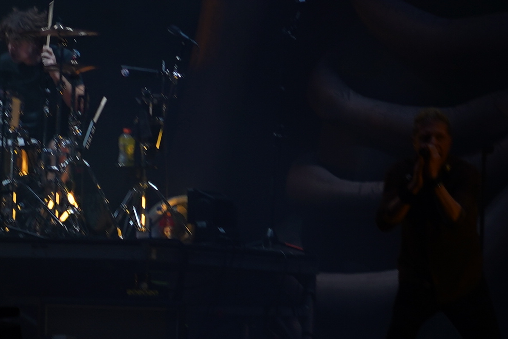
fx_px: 7449
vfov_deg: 2.6
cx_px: 339
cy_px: 68
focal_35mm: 528
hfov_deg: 3.9
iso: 100
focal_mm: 105
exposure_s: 1/125
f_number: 4
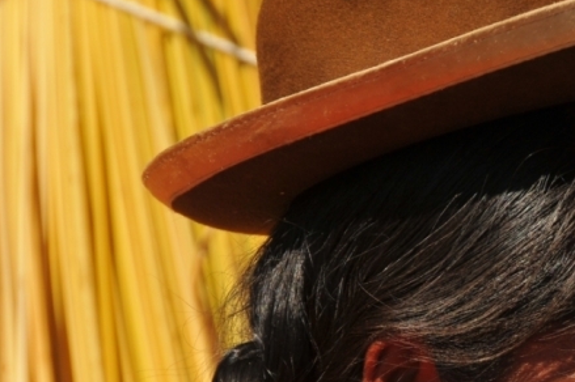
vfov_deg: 2.9
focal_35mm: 472
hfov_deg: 4.4
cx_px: 565
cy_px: 260
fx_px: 7536
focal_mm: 135
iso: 200
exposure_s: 1/350
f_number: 9.5
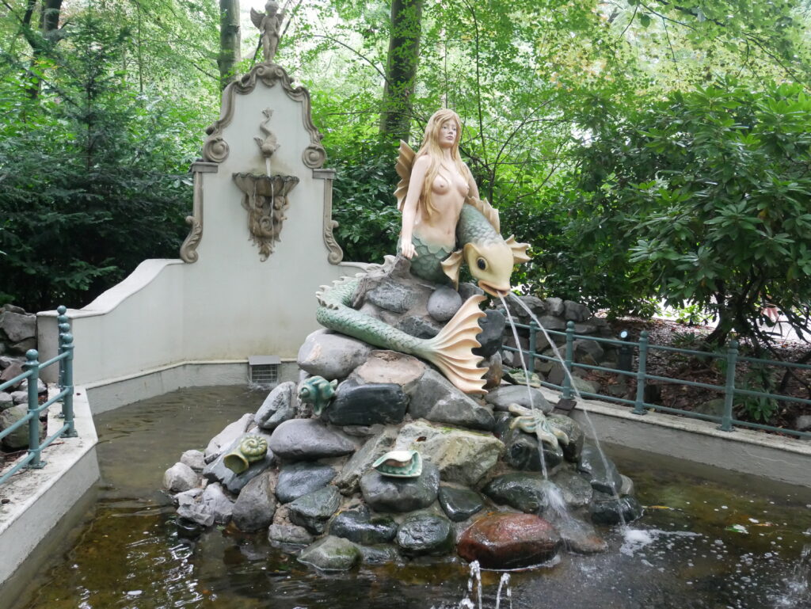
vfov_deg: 41.8
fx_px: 797
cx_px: 406
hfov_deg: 53.9
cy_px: 304
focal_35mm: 34
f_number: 4.1
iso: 3200
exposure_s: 1/60
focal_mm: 17
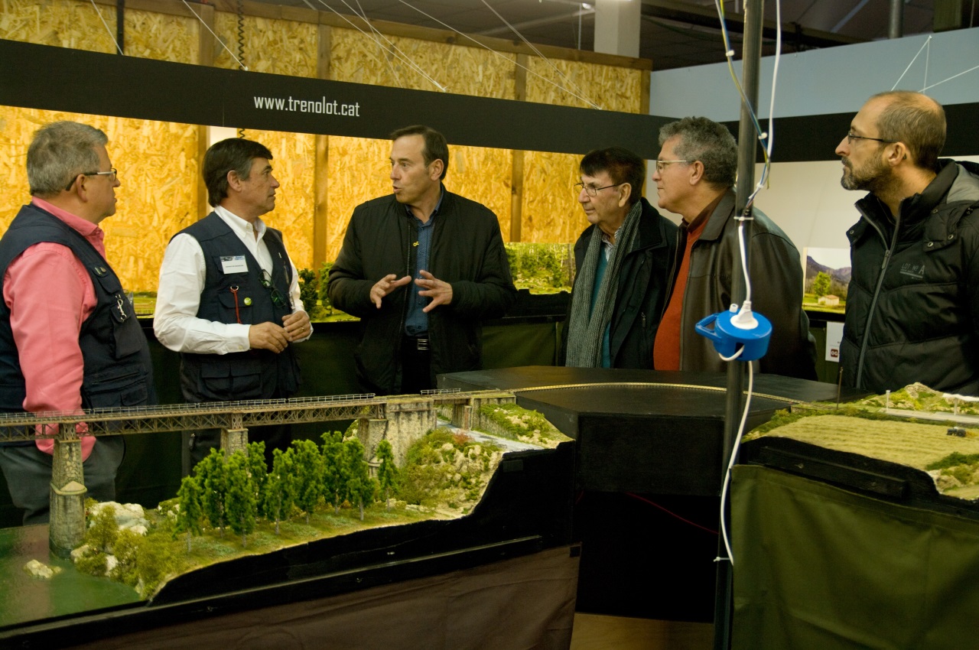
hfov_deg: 49.6
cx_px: 490
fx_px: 1059
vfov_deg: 34.1
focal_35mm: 39
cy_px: 325
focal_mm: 26
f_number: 2.8
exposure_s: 1/60
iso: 800
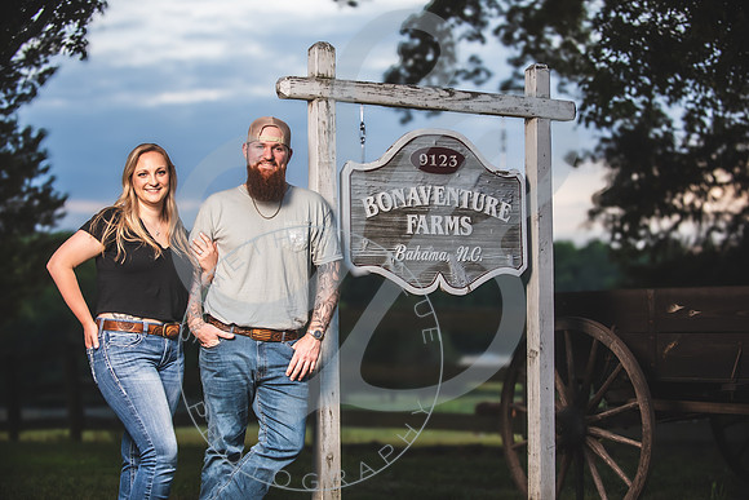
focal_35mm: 70
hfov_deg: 28.8
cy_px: 250
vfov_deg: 19.5
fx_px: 1457
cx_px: 374
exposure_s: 1/400
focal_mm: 70
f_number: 2.8
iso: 250
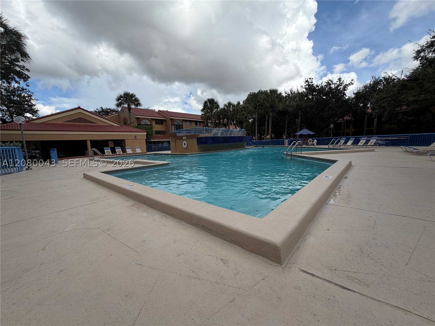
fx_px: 176
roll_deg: +2.3
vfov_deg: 85.7
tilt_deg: -6.9
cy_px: 163
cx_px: 218
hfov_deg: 102.1
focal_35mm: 14
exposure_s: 1/942
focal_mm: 2.22
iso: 20
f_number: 2.2
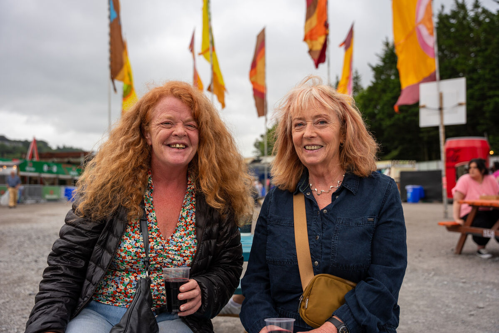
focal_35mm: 36
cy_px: 166
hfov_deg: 53.5
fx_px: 495
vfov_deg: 37.2
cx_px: 250
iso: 125
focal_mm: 35.7
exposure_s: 1/200
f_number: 3.5
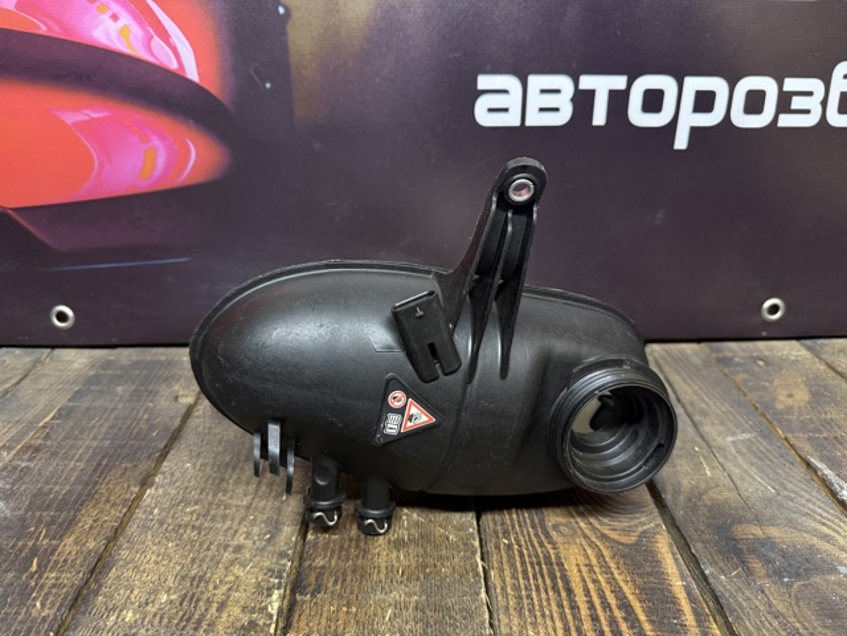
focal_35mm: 24
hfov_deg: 71.6
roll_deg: +0.1
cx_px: 424
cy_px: 318
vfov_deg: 56.8
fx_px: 587
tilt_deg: -22.5
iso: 320
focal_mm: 6.76
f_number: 1.78
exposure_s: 1/50
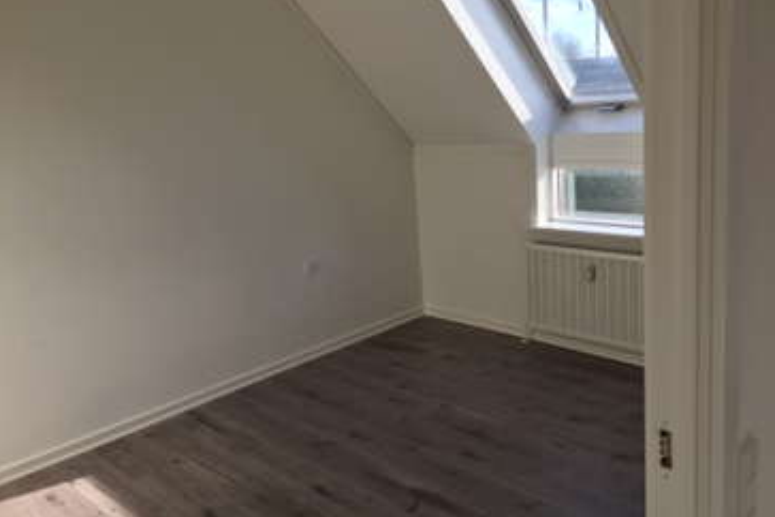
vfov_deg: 42.2
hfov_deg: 60.3
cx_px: 394
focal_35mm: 31
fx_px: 667
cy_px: 224
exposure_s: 1/289
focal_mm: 4.15
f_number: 2.2
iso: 32
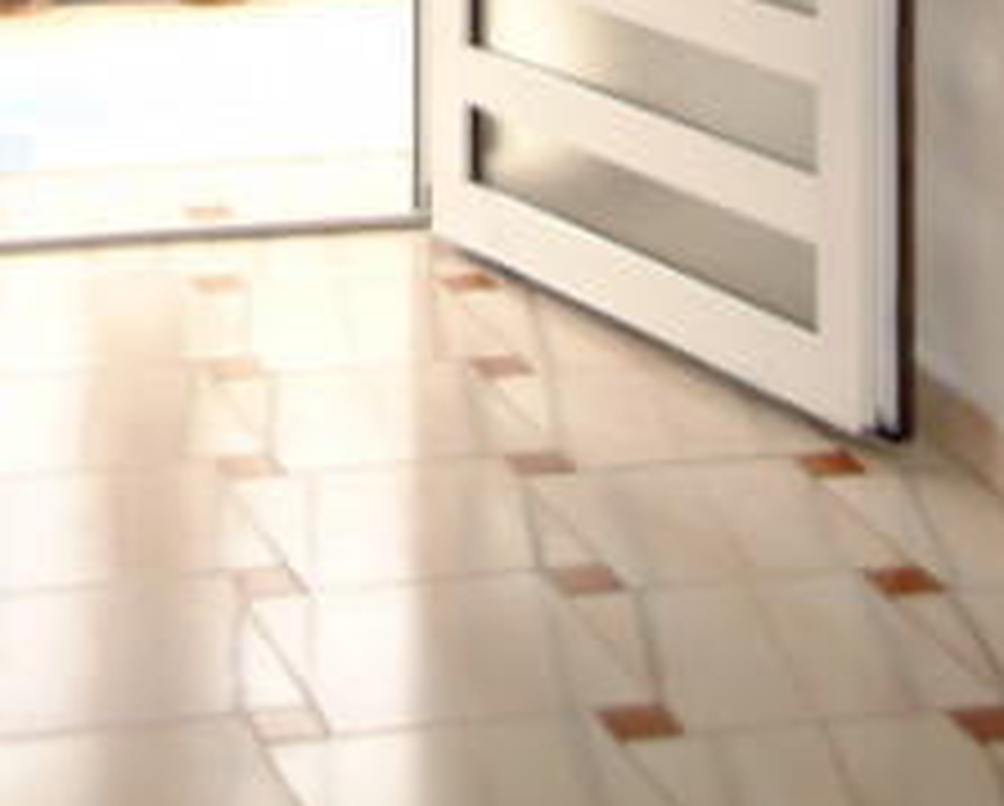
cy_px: -531
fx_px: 3154
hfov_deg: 17.9
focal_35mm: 106
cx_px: 149
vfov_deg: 13.4
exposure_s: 1/60
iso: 200
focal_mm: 28
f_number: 4.8
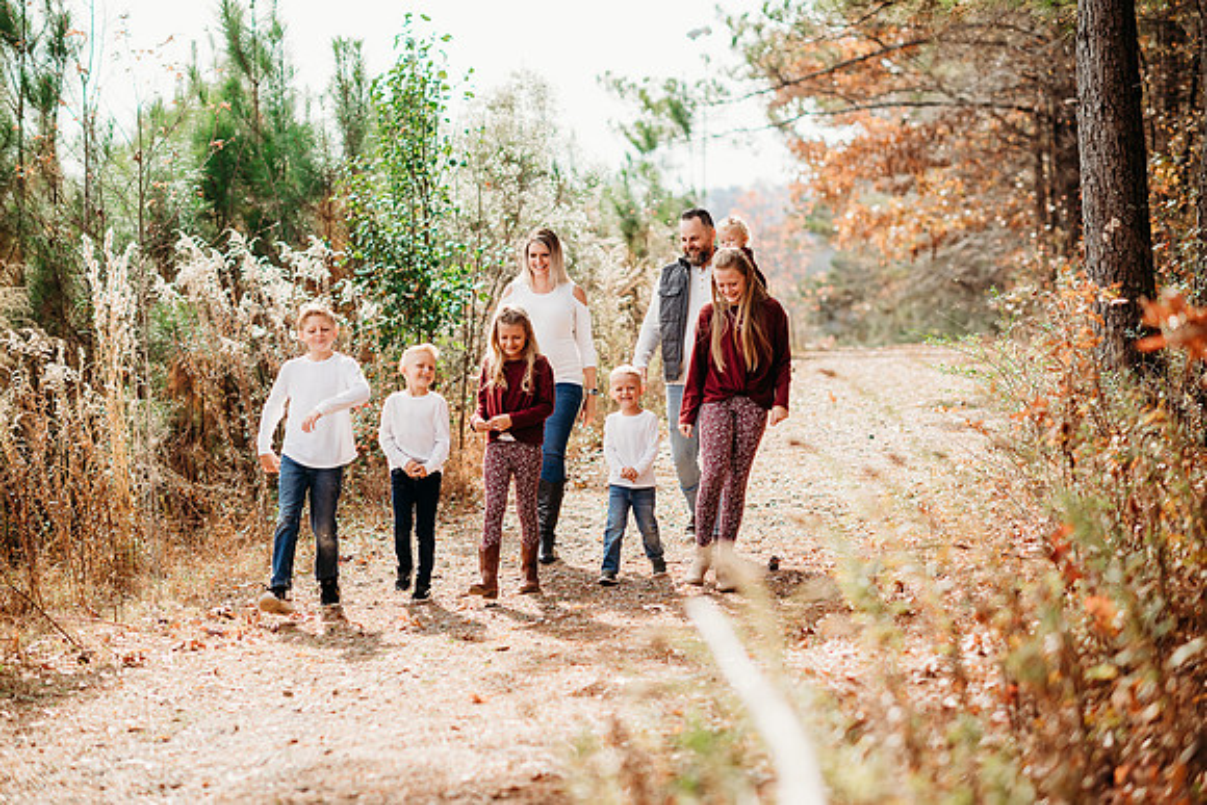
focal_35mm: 85
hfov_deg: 23.9
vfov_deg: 16.1
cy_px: 402
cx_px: 604
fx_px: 2850
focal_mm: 85
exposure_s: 1/1250
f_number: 2.2
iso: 100
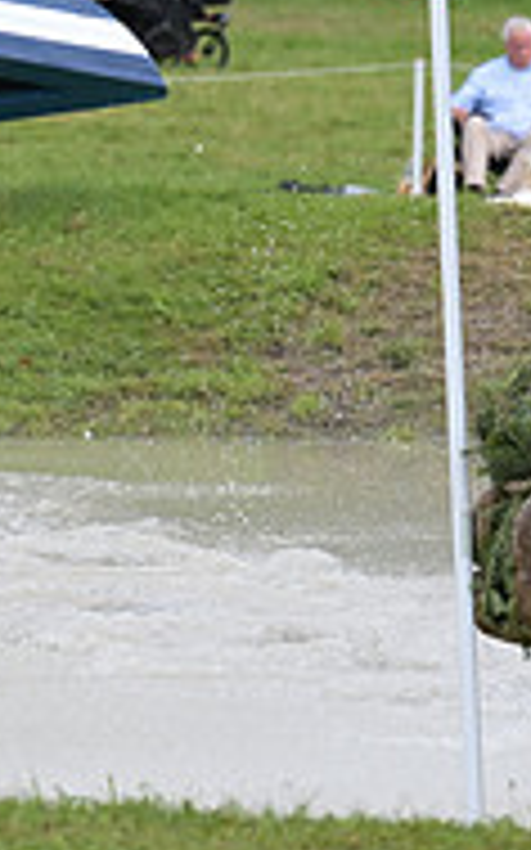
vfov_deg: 2.8
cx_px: 1233
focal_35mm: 749
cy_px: 198
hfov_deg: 1.7
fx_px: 17356
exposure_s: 1/1250
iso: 720
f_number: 5.6
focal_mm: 160
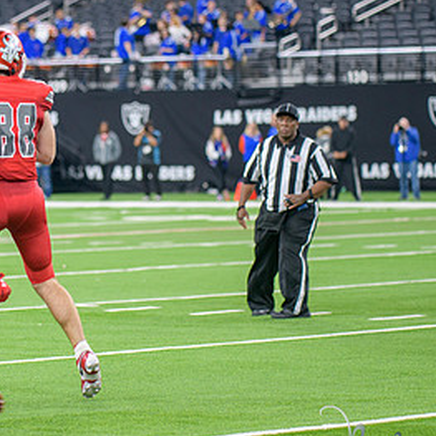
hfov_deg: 7.5
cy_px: 206
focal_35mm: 234
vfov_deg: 7.5
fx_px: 3334
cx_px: 17
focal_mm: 125
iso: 1000
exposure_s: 1/400
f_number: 2.8
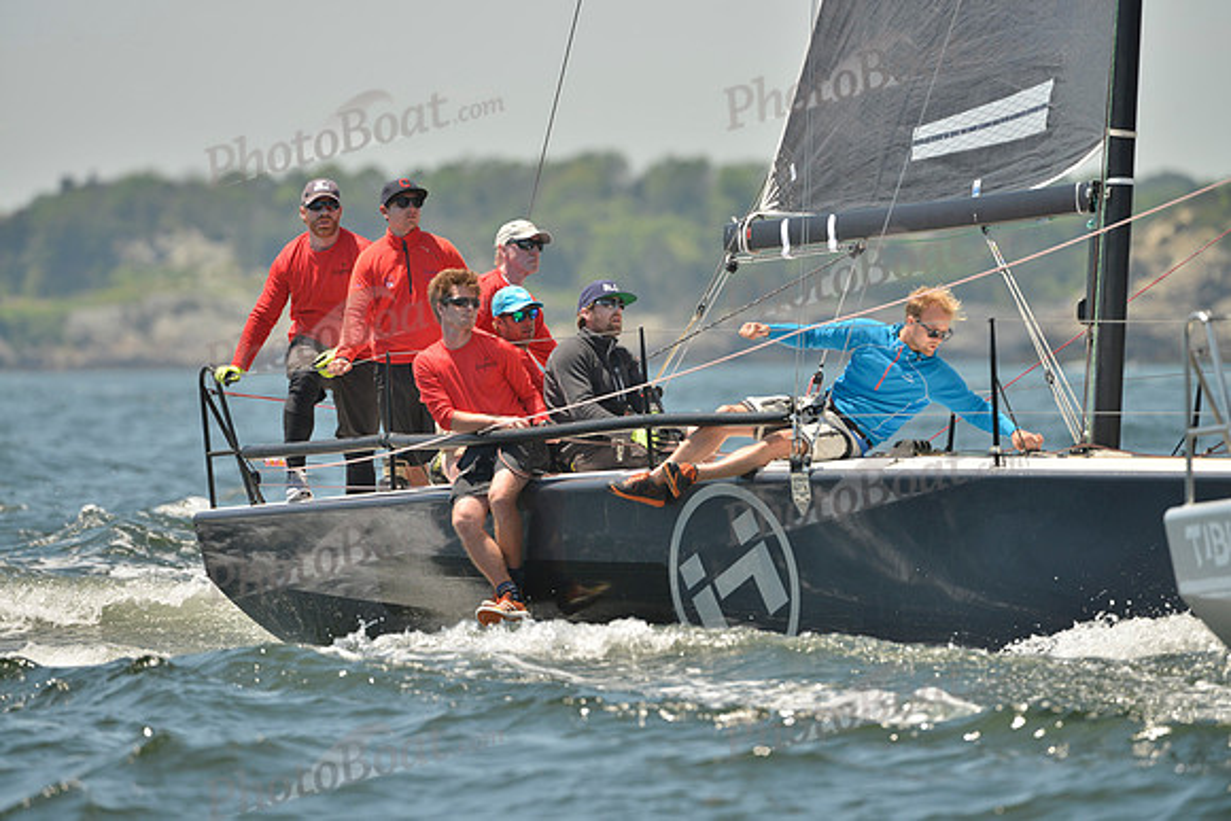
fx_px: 13680
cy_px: 410
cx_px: 616
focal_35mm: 400
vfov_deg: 3.4
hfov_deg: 5.2
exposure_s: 1/1250
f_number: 5.6
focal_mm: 400
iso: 280
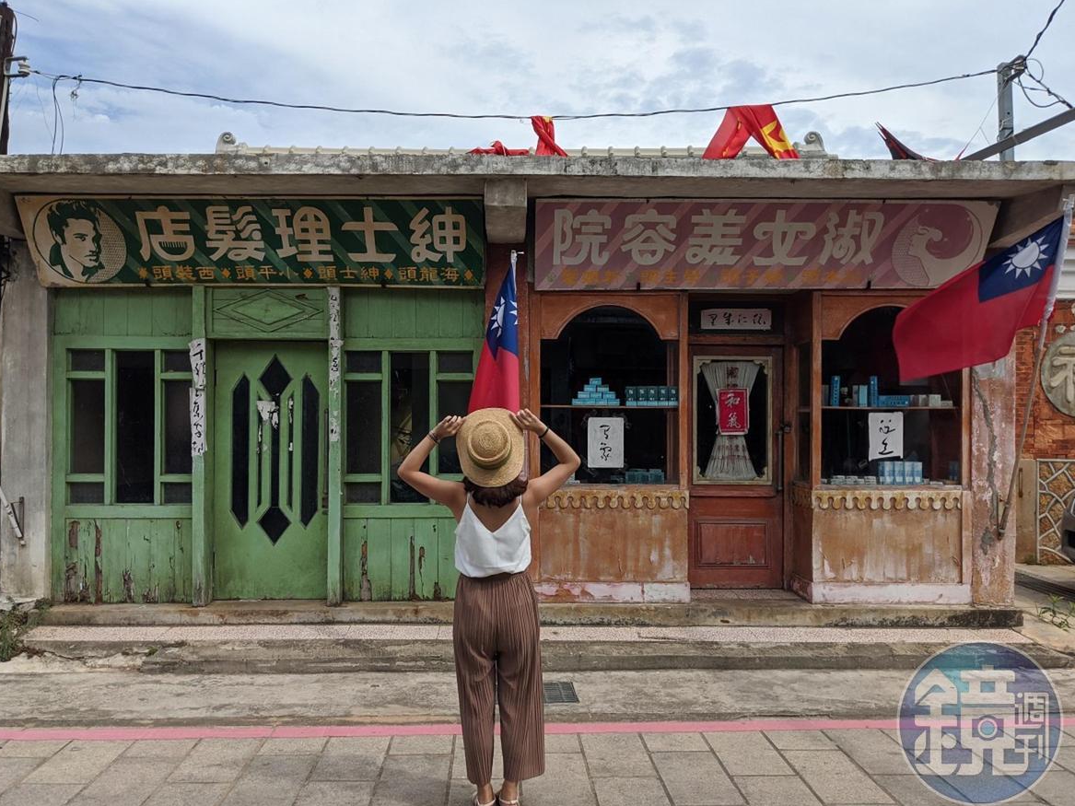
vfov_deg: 49.7
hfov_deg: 63.4
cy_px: 416
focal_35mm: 28
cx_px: 534
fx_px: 869
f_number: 1.73
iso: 81
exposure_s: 1/4695
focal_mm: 4.38
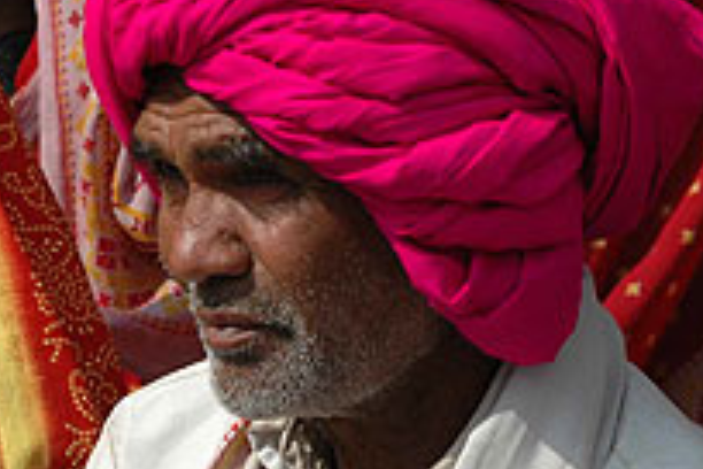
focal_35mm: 364
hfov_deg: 5.7
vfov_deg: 3.8
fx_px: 7108
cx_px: 145
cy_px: 216
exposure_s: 1/640
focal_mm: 110
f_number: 6.3
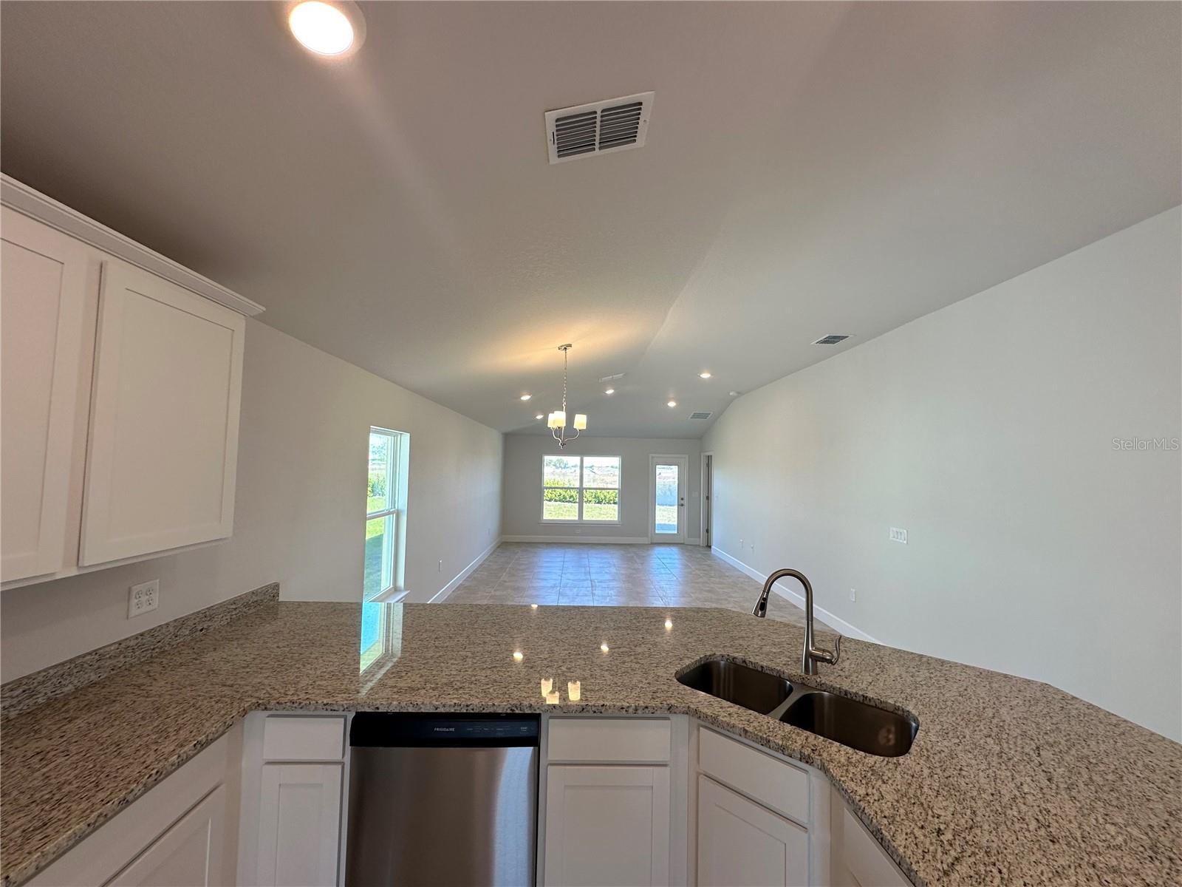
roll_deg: -1.1
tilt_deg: +3.4
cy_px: 444
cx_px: 591
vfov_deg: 85.7
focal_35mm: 14
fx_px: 478
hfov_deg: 102.1
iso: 80
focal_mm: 2.22
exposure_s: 1/120
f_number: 2.2
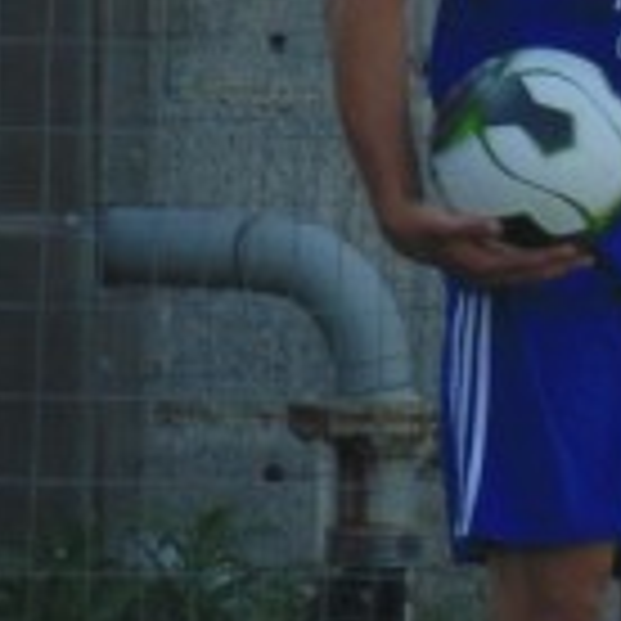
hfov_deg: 1.5
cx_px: 873
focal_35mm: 1187
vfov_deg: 1.5
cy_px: 97
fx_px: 24092
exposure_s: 1/125
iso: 80
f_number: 5.8
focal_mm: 50.1
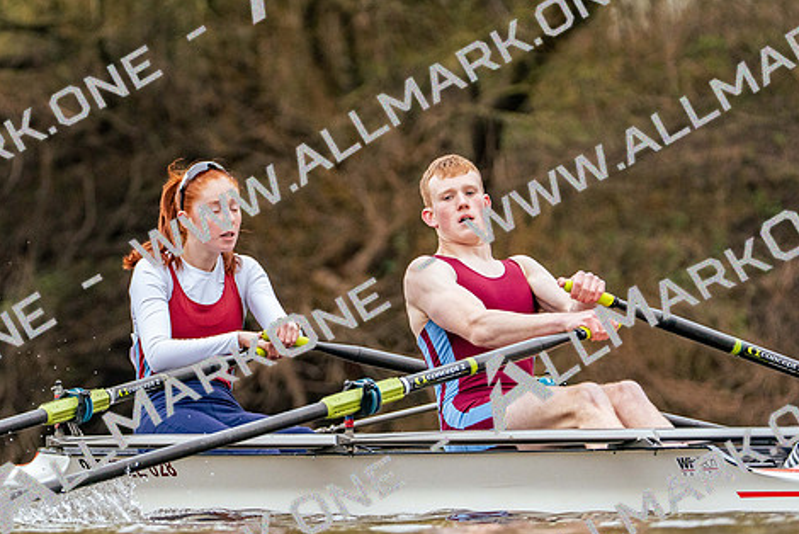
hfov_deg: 4.1
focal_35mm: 502
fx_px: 11148
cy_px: 273
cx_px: 340
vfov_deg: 2.7
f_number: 6.3
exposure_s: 1/2000
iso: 5000
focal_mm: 407
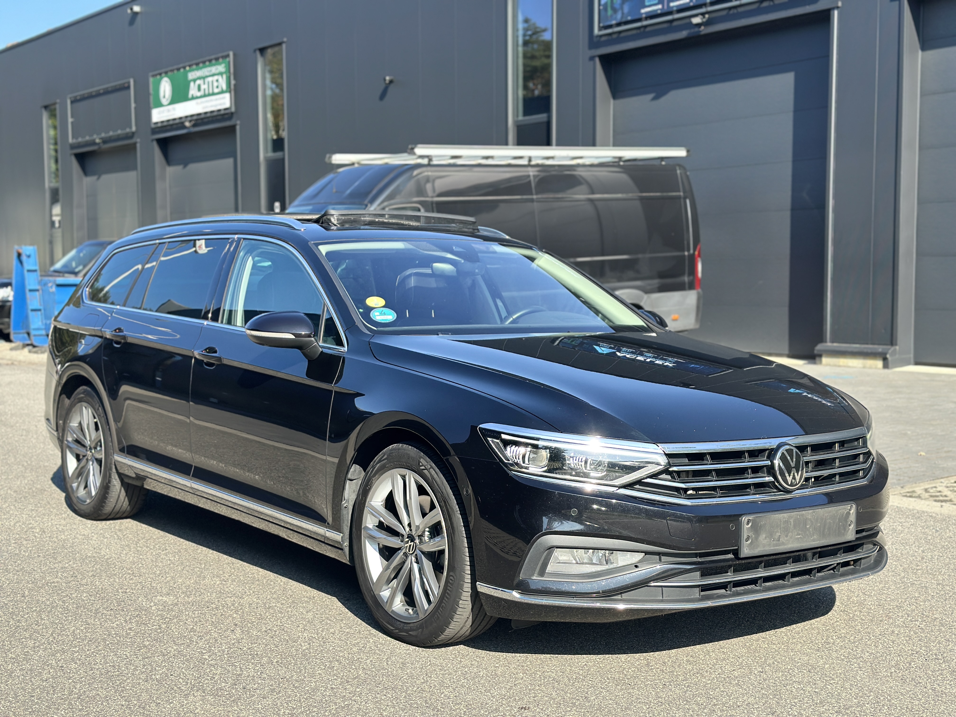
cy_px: 358
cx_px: 478
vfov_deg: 30.3
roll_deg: +0.1
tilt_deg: -3.5
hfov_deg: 39.7
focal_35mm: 48
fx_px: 1326
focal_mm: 6.86
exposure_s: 1/1565
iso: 80
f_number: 1.78
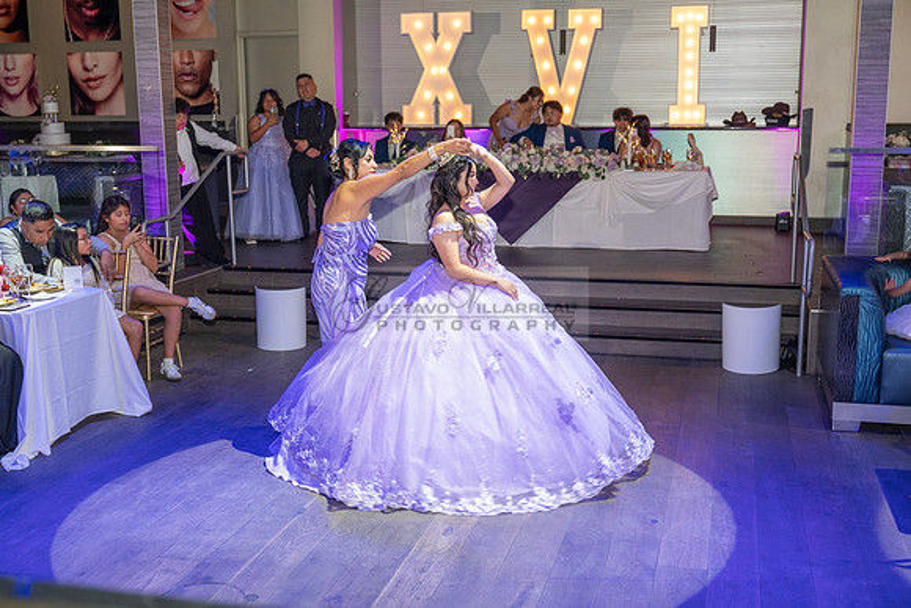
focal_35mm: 41
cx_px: 456
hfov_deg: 47.4
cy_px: 304
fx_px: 1038
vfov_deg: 32.6
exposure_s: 1/125
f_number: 3.5
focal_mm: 41
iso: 1000
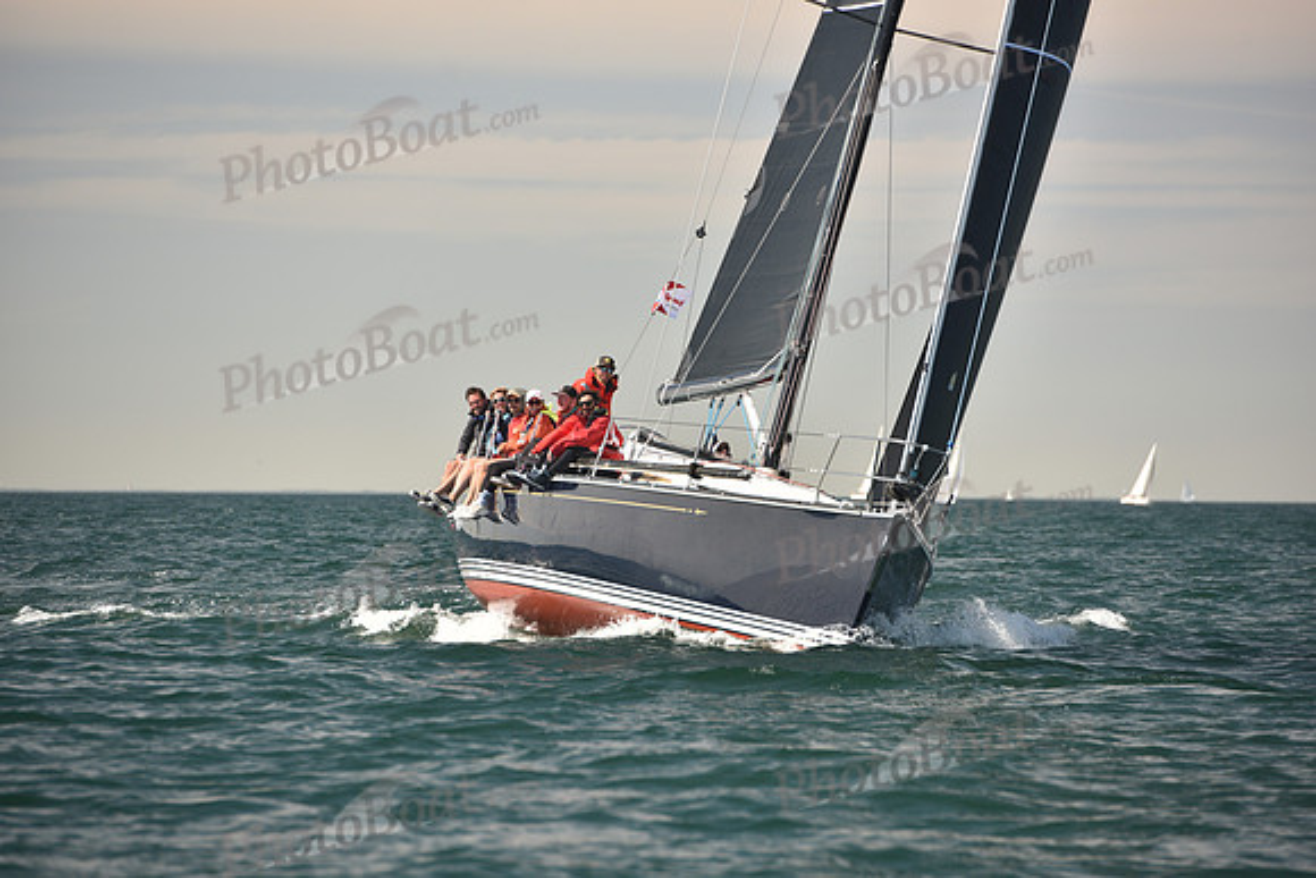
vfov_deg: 6.9
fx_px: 7312
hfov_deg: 10.3
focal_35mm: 200
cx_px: 658
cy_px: 439
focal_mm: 200
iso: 250
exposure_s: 1/640
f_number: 5
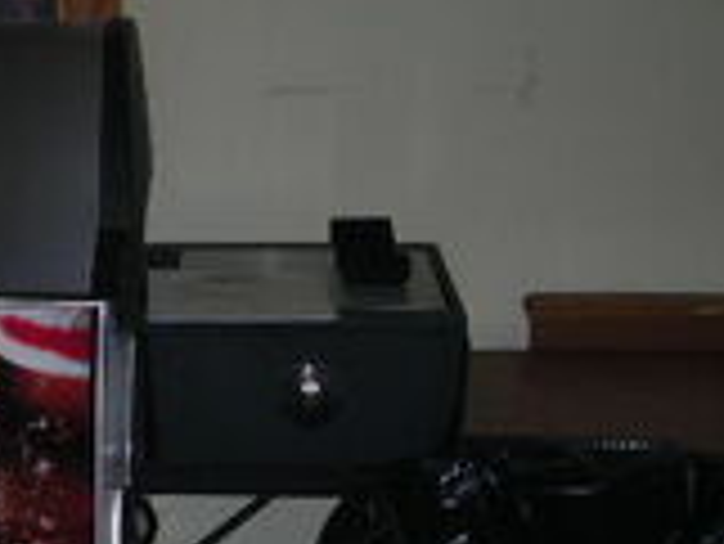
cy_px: 414
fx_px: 2135
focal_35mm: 102
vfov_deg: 14.5
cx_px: -139
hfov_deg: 18.3
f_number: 3.3
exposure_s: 1/60.1
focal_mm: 6.8
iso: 54
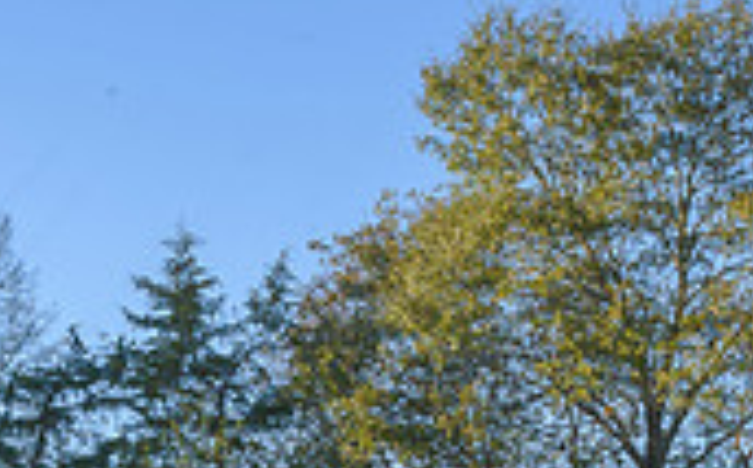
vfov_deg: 11.0
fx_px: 2254
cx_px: 286
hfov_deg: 18.9
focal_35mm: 110
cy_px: 868
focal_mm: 29.5
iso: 100
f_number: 16
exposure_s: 1/20
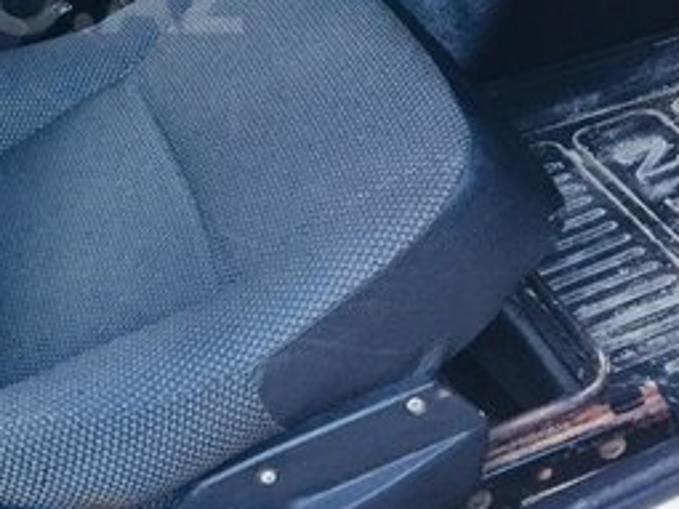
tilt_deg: -24.9
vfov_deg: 19.1
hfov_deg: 24.6
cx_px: -29
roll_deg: +22.6
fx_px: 1470
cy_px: -7
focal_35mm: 75
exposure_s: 1/33
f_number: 2.2
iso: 80
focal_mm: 4.15
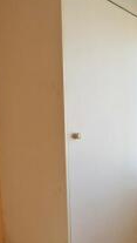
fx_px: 315
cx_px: 165
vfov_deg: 39.5
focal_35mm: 49
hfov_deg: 22.6
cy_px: 211
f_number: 2.2
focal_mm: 2.22
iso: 30
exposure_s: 1/248
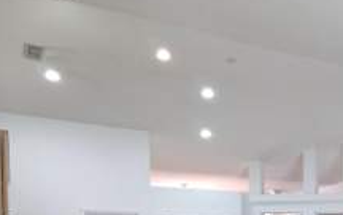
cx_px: 338
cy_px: 264
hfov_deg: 34.4
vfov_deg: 22.0
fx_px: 505
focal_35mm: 54
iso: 160
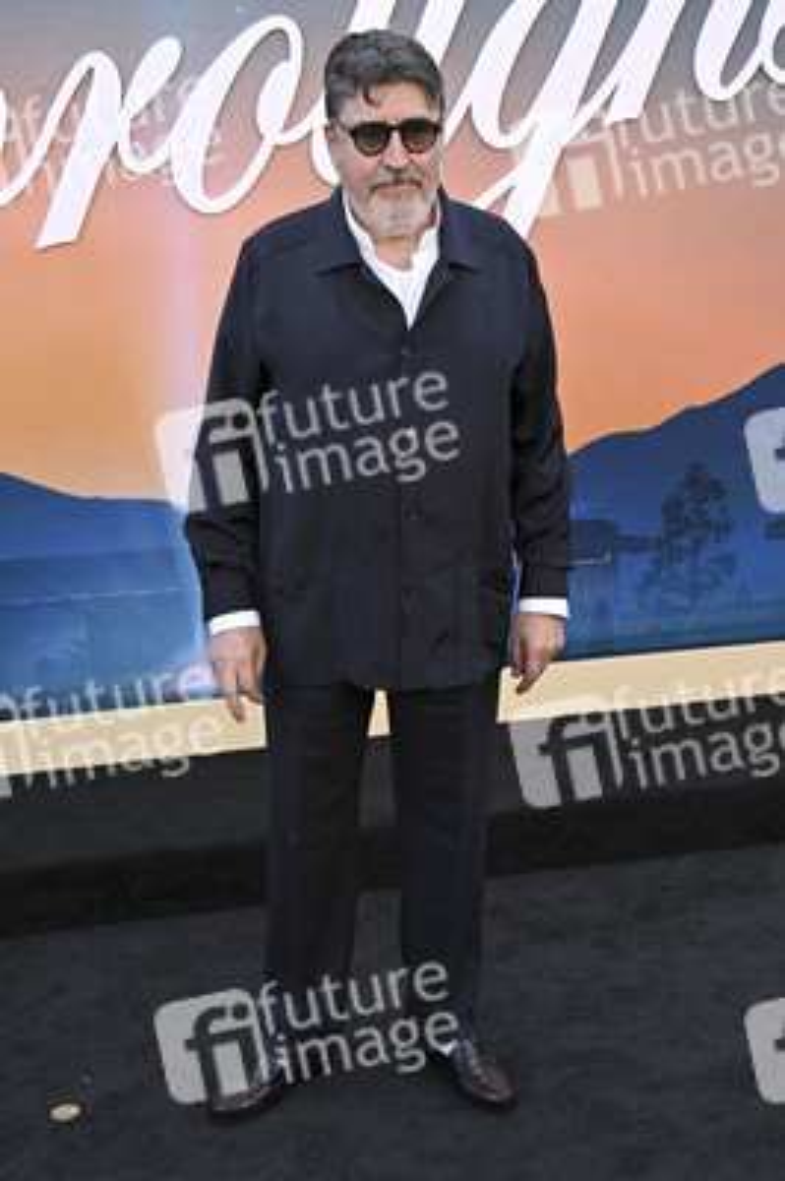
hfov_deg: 29.2
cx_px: 392
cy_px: 590
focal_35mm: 46
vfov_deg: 42.8
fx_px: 1507
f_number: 7.1
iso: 640
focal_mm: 46
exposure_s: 1/320
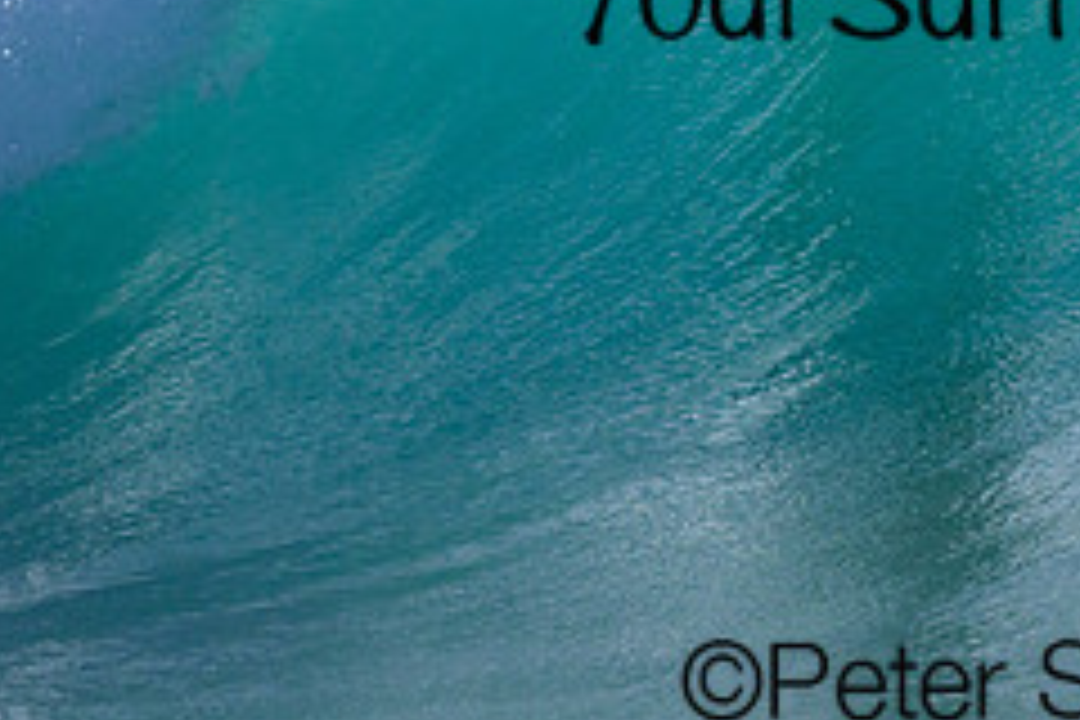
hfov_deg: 1.1
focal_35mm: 1930
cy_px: -65
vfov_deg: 0.7
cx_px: 1030
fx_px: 57895
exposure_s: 1/2000
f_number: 6.3
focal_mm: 800
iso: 2000
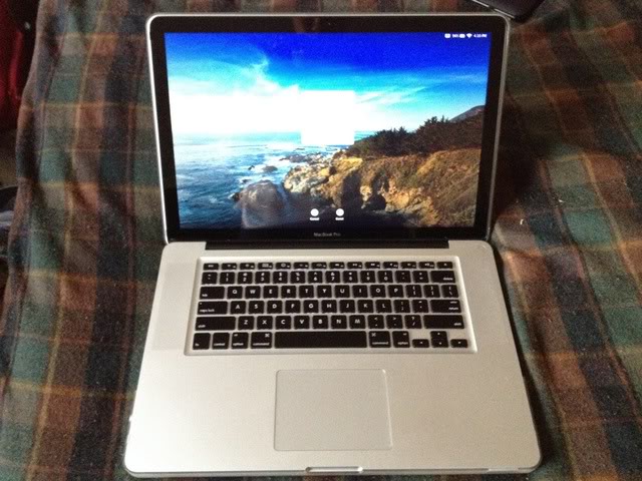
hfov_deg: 52.6
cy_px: 240
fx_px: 649
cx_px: 321
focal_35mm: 35
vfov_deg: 40.7
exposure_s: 1/15
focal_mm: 4.3
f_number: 2.4
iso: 800
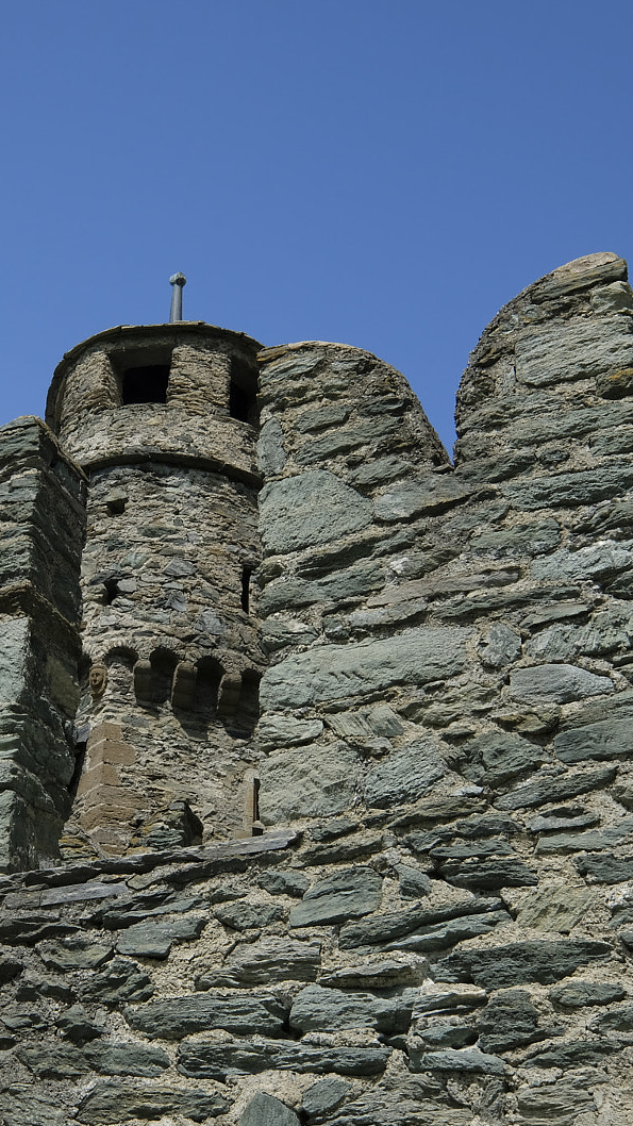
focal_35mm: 57
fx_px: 1701
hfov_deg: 20.6
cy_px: 563
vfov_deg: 36.6
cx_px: 49
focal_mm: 24
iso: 200
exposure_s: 1/200
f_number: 14
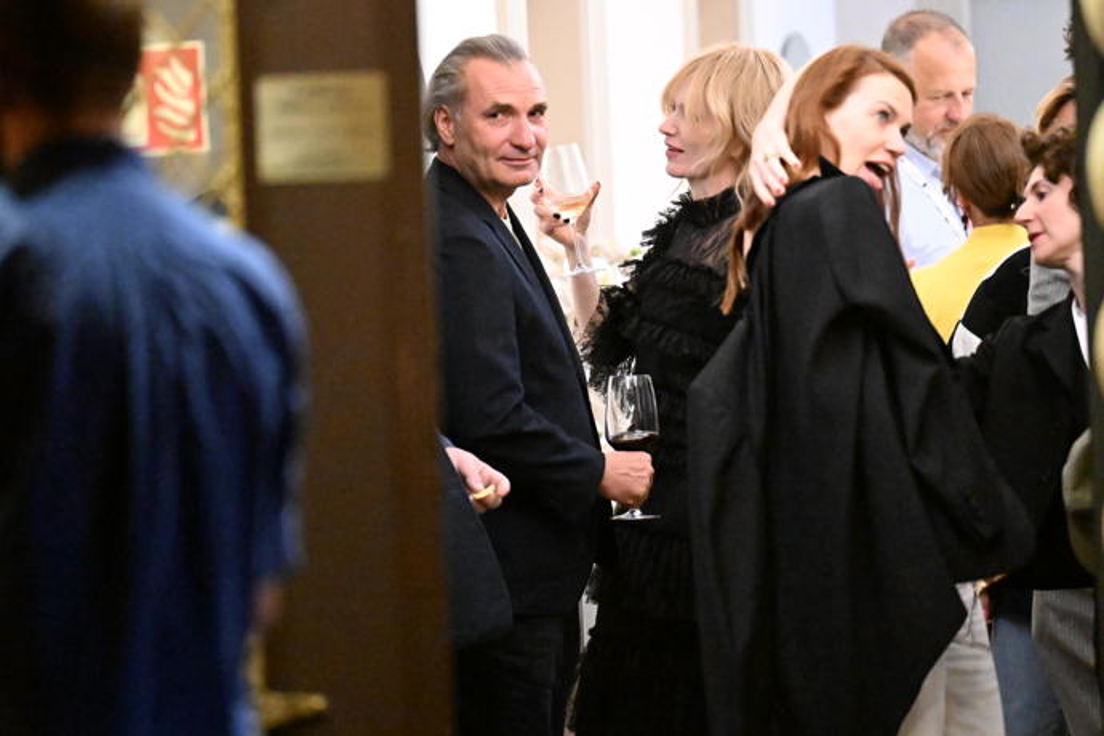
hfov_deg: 6.9
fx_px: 9199
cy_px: 368
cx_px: 552
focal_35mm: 300
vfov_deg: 4.6
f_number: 2.8
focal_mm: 200
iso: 20000
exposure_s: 1/320
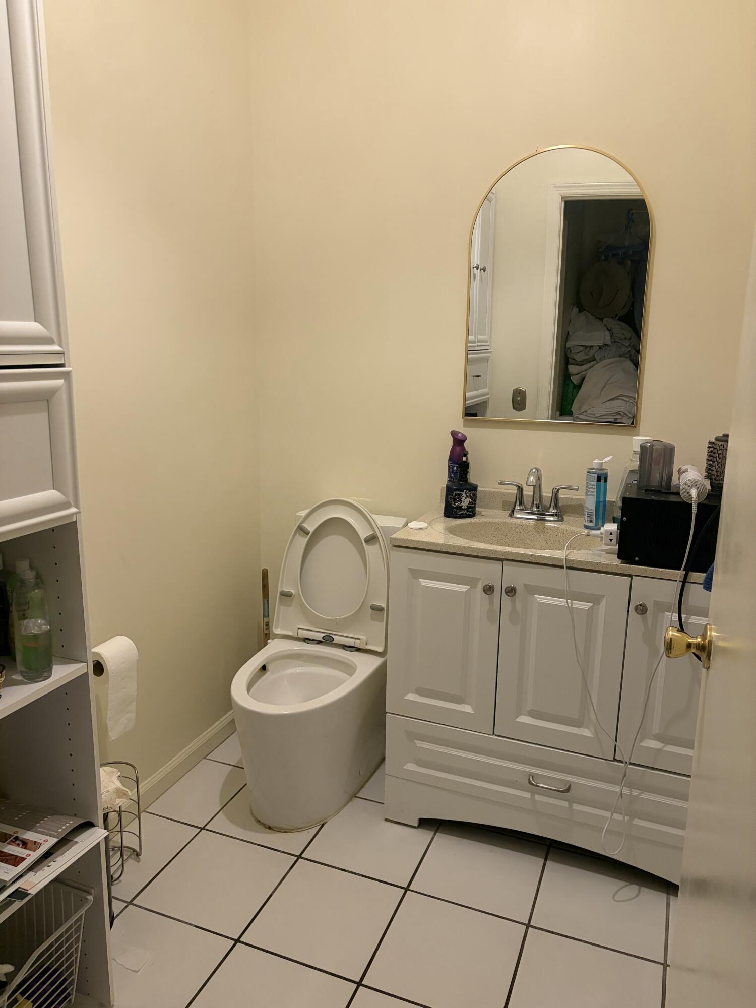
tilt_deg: -11.7
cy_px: 504
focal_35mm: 26
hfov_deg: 53.1
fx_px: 757
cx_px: 378
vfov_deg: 67.3
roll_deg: -1.3
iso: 320
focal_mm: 5.96
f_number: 1.6
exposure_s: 1/60
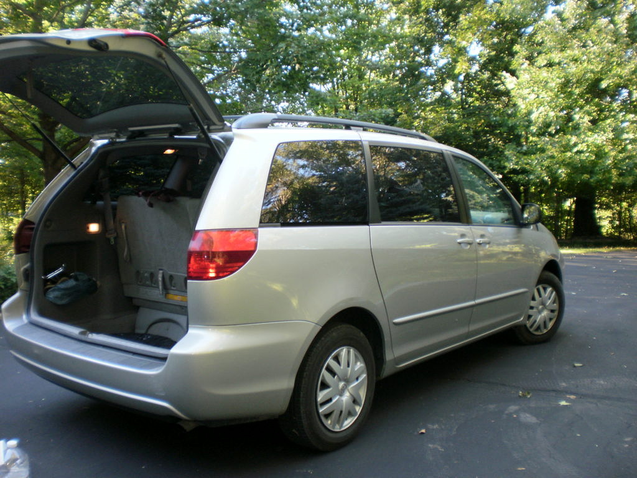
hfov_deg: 51.4
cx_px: 318
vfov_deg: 39.7
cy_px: 239
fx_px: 662
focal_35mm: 36
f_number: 3.1
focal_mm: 6.3
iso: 125
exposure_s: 1/30
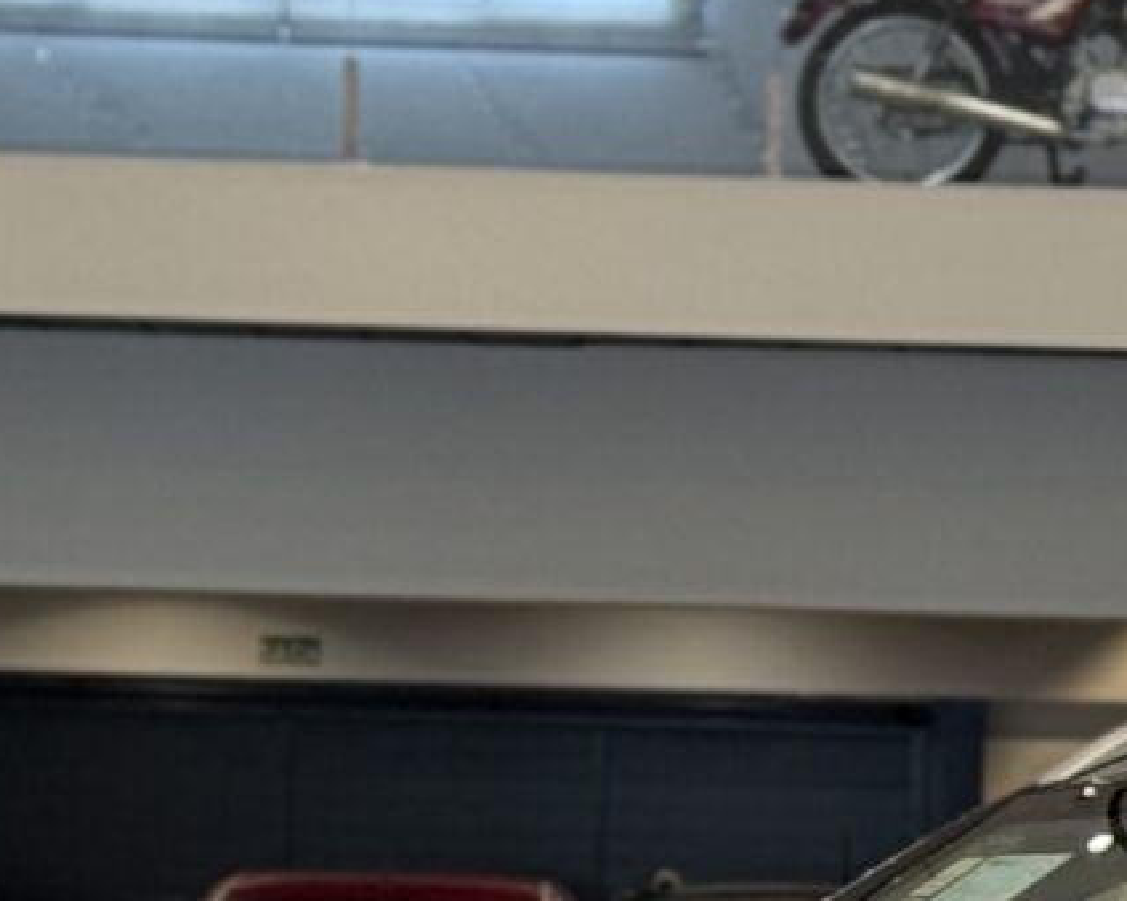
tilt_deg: -3.7
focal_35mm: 283
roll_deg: -1.4
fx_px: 9437
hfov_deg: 6.8
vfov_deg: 5.4
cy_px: 1624
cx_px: 1387
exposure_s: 1/60
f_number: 1.78
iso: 160
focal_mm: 6.76
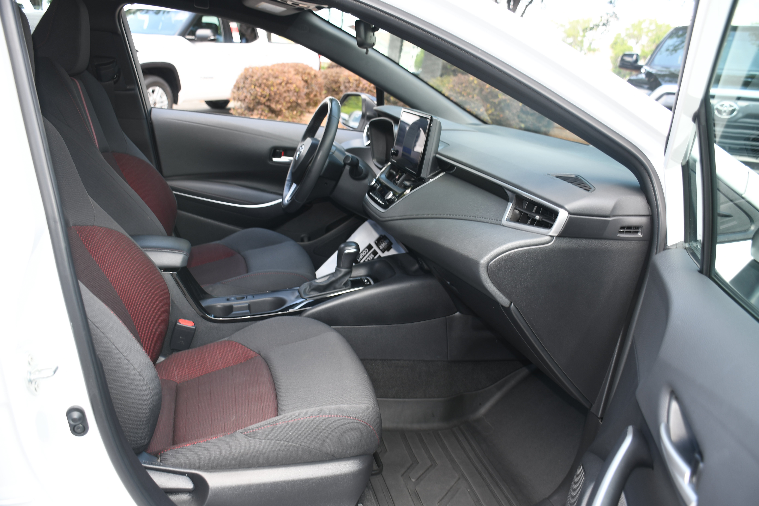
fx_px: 632
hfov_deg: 61.9
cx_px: 380
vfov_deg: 43.6
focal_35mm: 30
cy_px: 253
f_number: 3.5
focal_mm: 20
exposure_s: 1/60
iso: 100
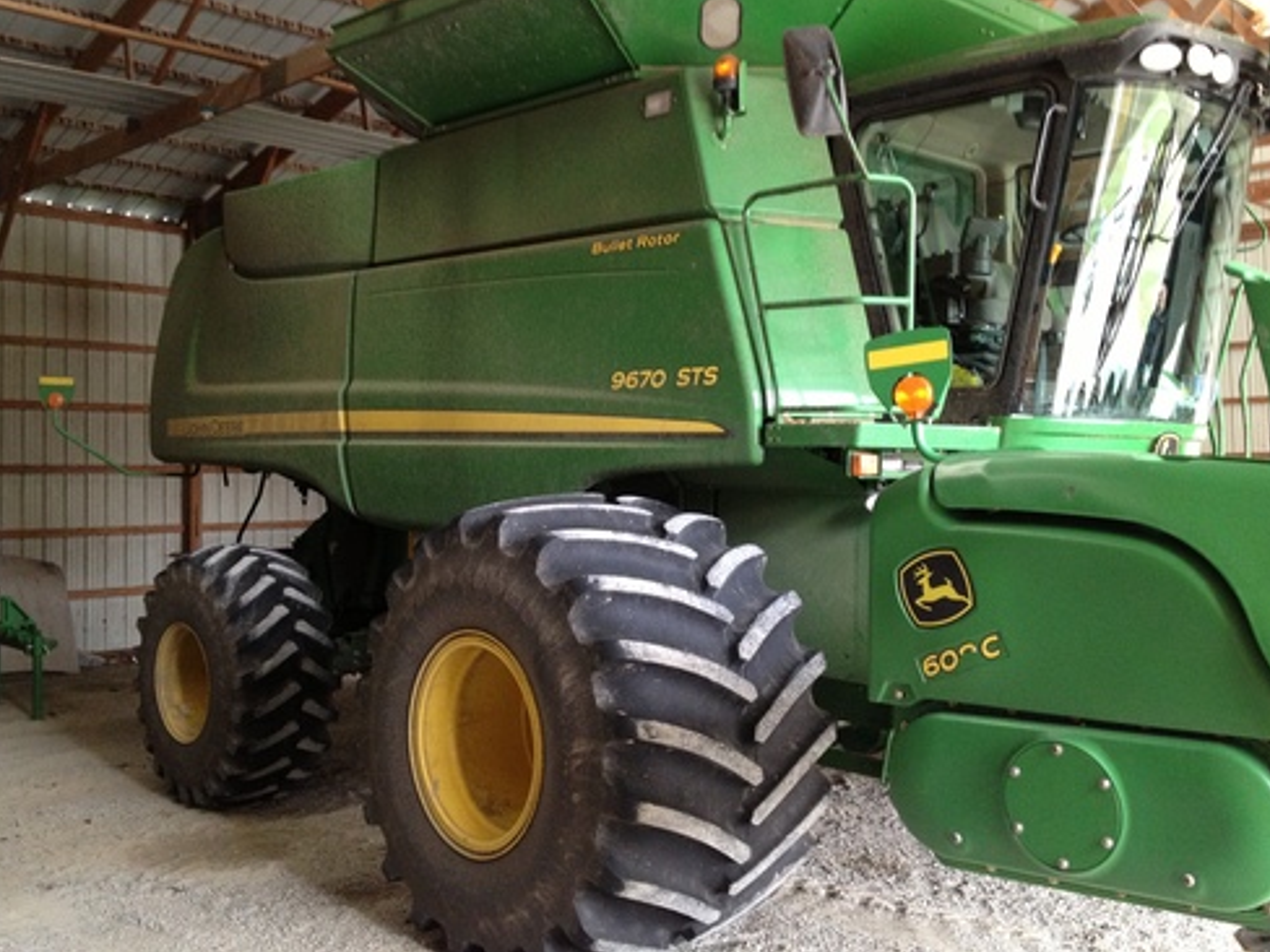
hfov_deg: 47.9
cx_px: 658
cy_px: 424
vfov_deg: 36.8
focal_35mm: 39
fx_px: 1431
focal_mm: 4.28
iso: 200
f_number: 2.4
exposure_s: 1/20
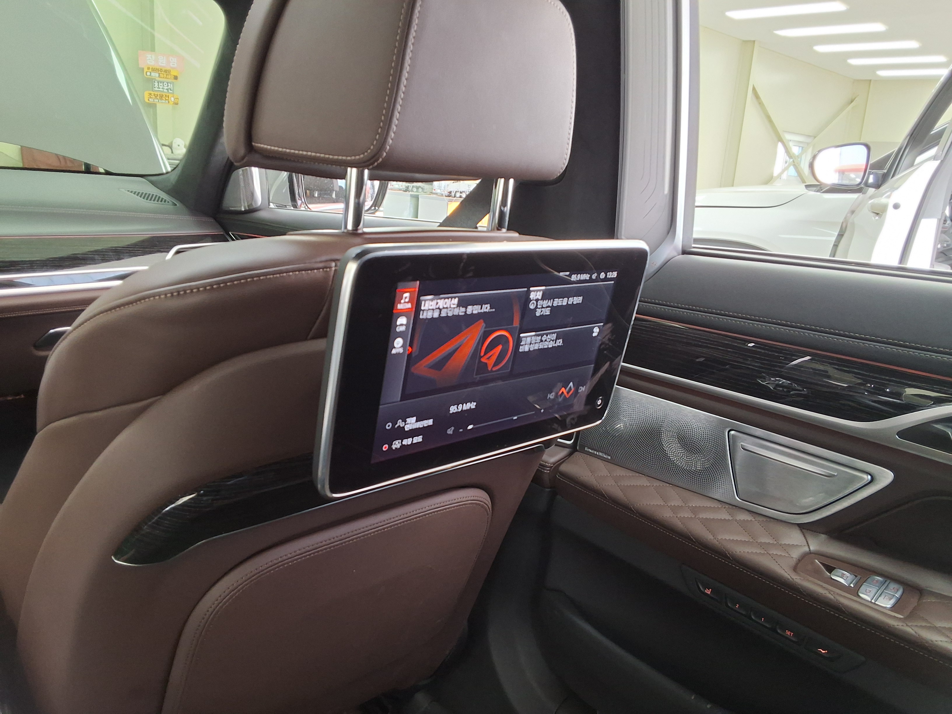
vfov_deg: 49.7
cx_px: 476
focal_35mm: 28
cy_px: 357
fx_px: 770
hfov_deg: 63.4
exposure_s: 1/40
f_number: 1.9
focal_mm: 2.91
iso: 160
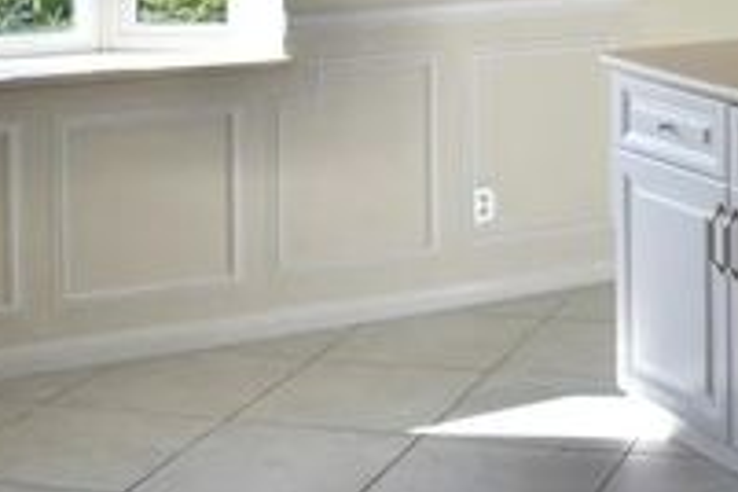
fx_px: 1763
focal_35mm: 86
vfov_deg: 15.0
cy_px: -189
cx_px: 738
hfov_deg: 22.7
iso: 200
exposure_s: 1/400
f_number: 3.5
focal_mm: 18
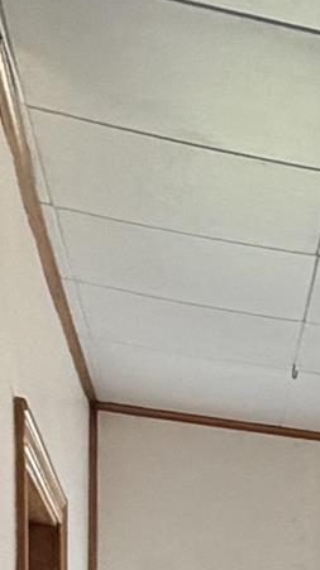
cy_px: 1035
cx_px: 749
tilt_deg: -7.0
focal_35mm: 104
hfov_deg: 10.2
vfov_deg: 16.9
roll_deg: -2.9
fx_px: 1572
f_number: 2.2
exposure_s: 1/121
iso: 320
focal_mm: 2.22
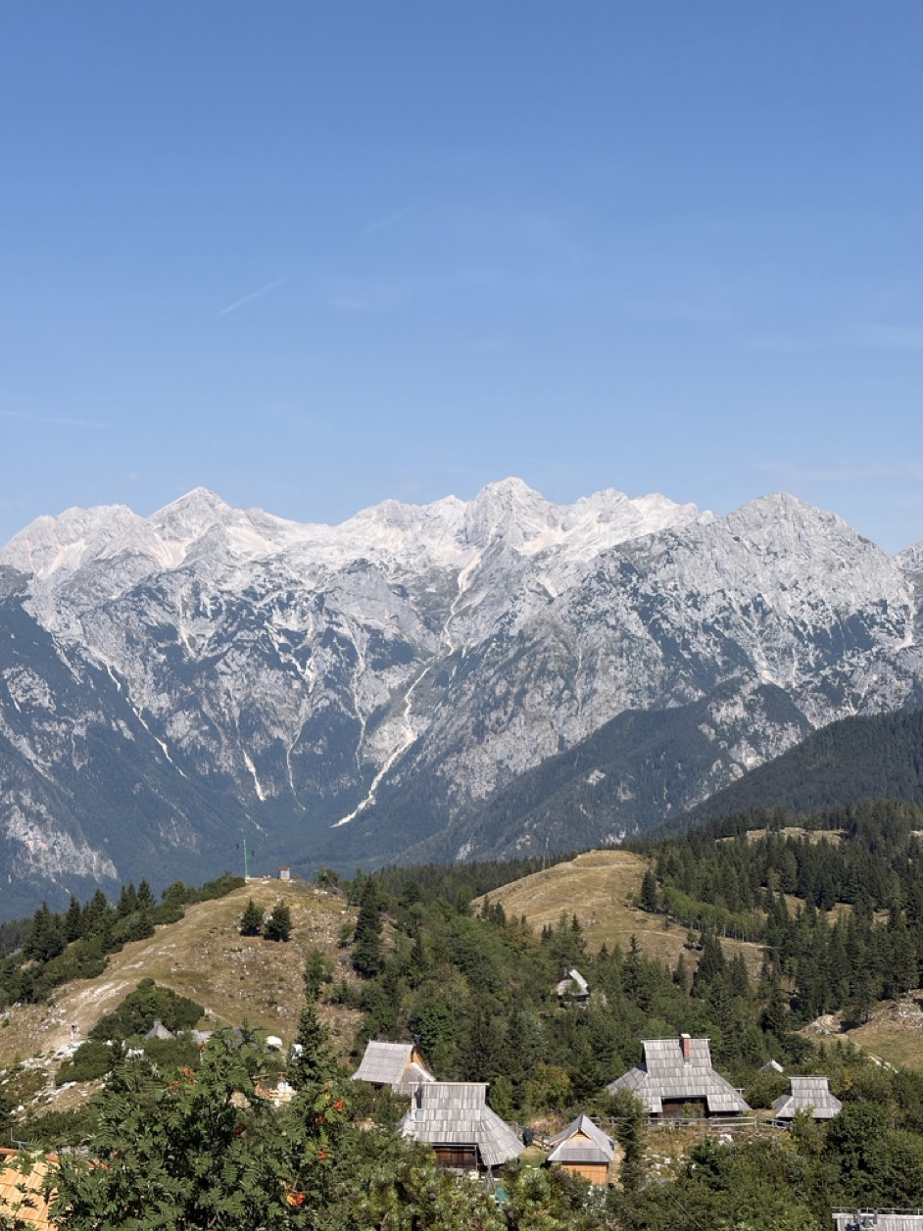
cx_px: 458
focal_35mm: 53
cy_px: 624
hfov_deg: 27.5
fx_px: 1884
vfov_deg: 36.2
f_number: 1.6
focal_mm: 5.96
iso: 32
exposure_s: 1/4065
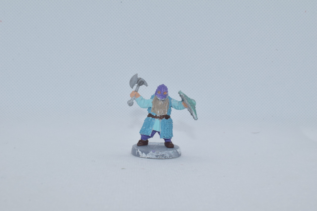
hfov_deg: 36.9
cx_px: 158
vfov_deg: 25.1
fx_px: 475
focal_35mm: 54
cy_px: 106
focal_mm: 36
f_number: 22
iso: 800
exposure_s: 1/125
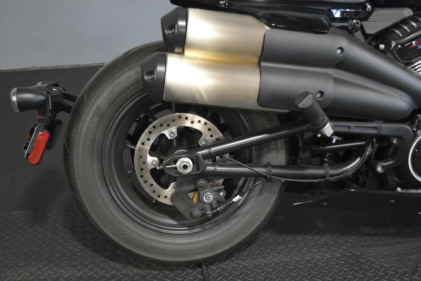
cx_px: 210
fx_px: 491
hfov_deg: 46.4
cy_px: 140
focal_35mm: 42
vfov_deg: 31.9
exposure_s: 1/30
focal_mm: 28
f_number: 4.5
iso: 1600
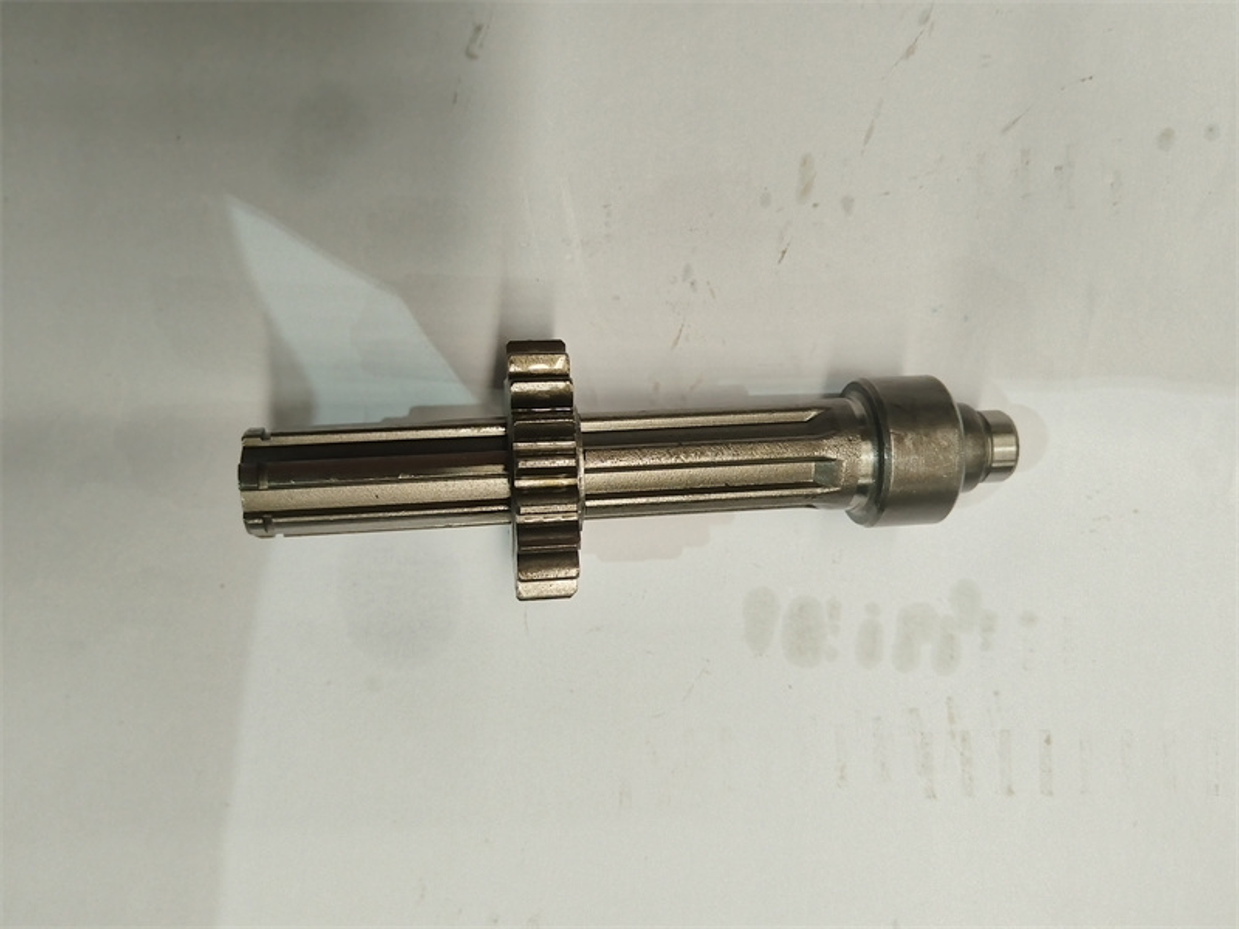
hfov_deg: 67.3
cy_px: 464
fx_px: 931
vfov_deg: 53.1
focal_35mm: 26
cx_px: 620
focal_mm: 4.95
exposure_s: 1/33.3
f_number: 1.9
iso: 772
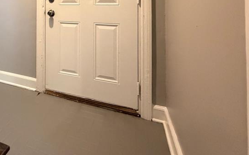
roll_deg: +0.0
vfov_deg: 39.7
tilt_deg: +0.1
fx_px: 190
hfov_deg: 59.0
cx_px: 36
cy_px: 3
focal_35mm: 28
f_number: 2.2
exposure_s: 1/60
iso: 1000
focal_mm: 2.22
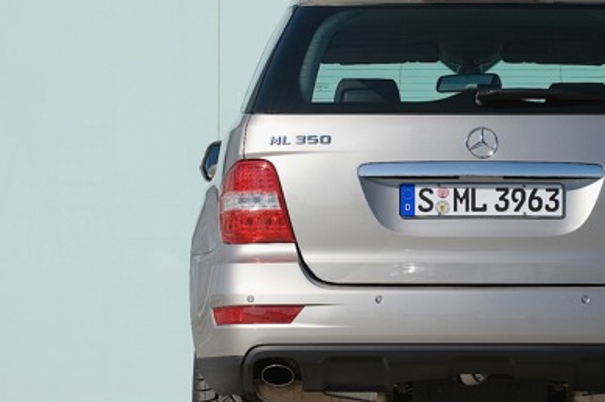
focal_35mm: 206
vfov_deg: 6.7
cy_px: 192
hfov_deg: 10.0
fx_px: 3459
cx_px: 471
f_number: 16
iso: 200
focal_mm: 125
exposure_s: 1/125
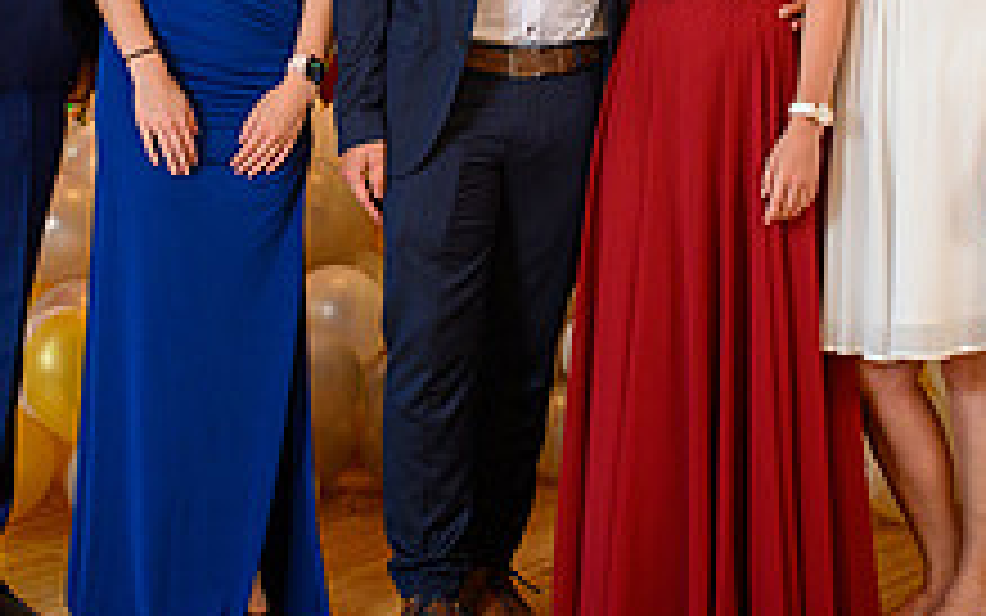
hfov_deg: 21.4
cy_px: -94
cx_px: 399
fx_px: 2607
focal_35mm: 97
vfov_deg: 13.2
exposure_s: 1/100
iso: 1250
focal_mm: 35
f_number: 3.5
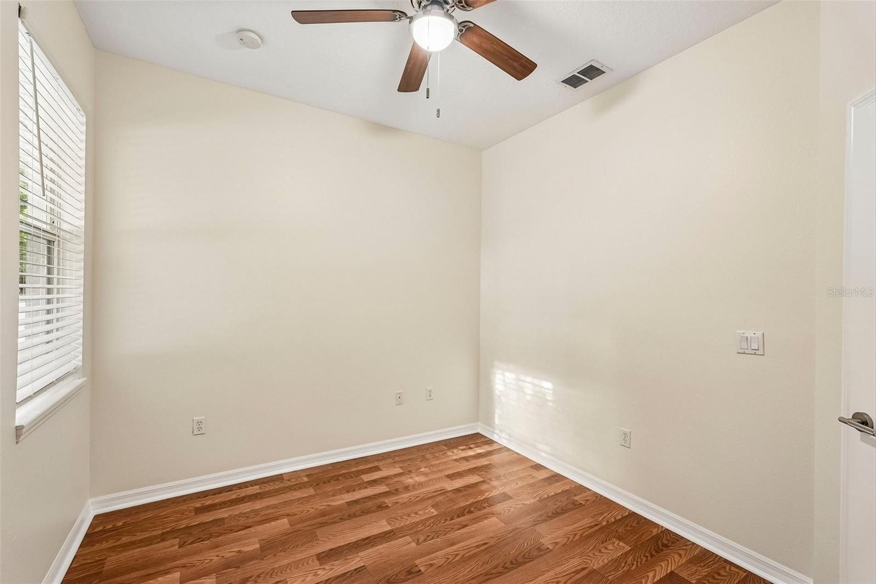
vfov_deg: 73.7
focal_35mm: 16
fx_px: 389
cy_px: 292
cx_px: 438
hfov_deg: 96.7
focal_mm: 16
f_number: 8
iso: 400
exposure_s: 1/6
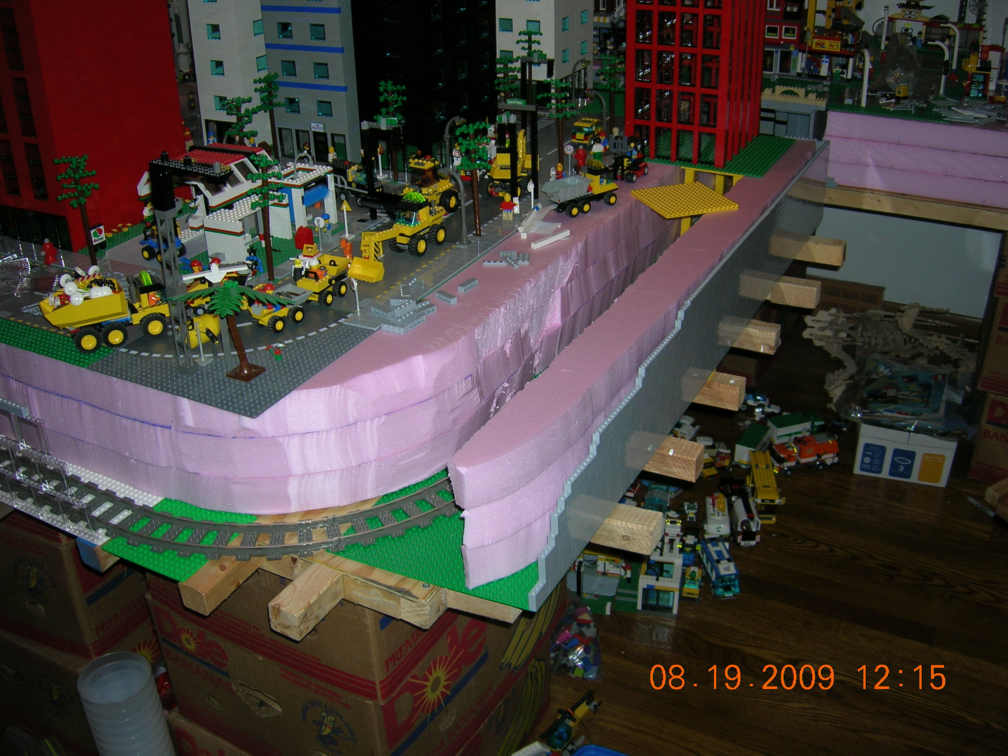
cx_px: 504
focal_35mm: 34
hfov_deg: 54.0
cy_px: 378
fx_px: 990
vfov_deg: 41.8
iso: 50
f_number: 2.9
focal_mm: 5.7
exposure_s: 1/60.1
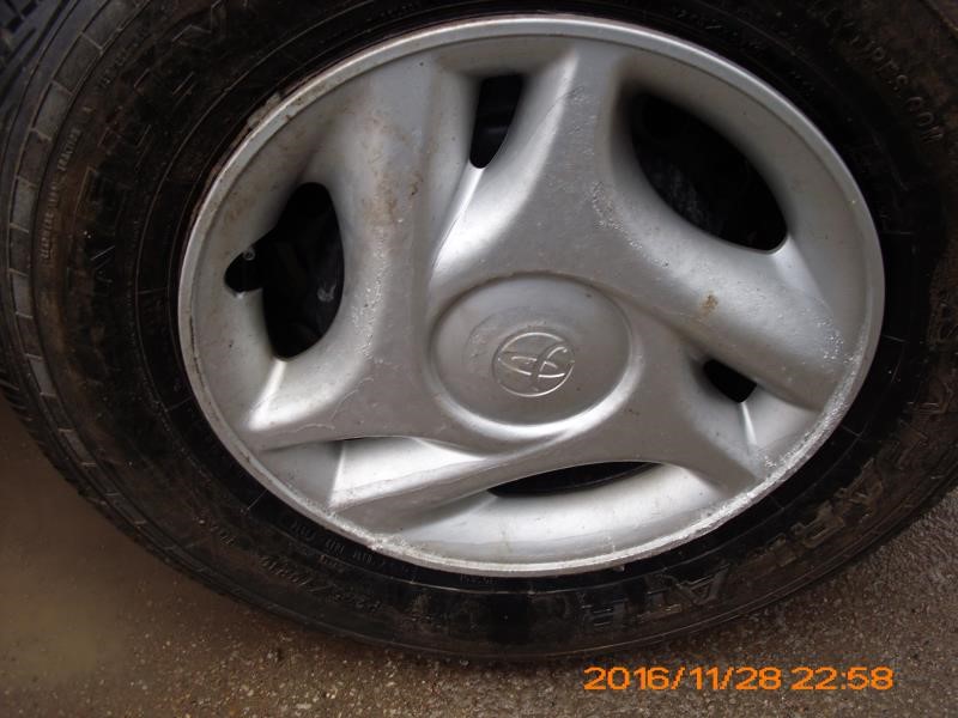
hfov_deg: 51.4
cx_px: 479
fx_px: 996
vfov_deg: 39.7
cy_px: 359
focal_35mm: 36
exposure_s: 1/50
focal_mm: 6.3
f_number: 3.1
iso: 80
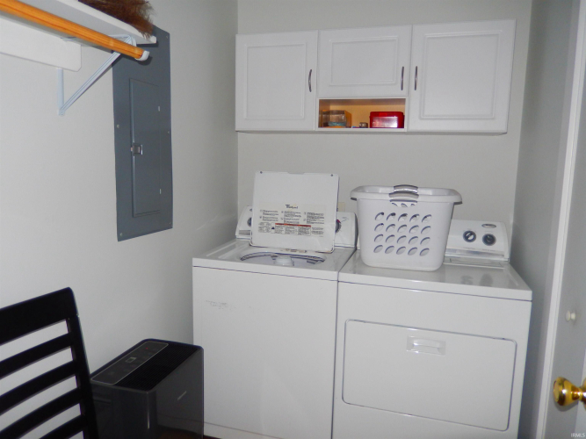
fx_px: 423
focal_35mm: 25
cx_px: 293
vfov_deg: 54.9
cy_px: 220
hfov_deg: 69.4
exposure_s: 1/30
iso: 200
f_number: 3.4
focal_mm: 4.5
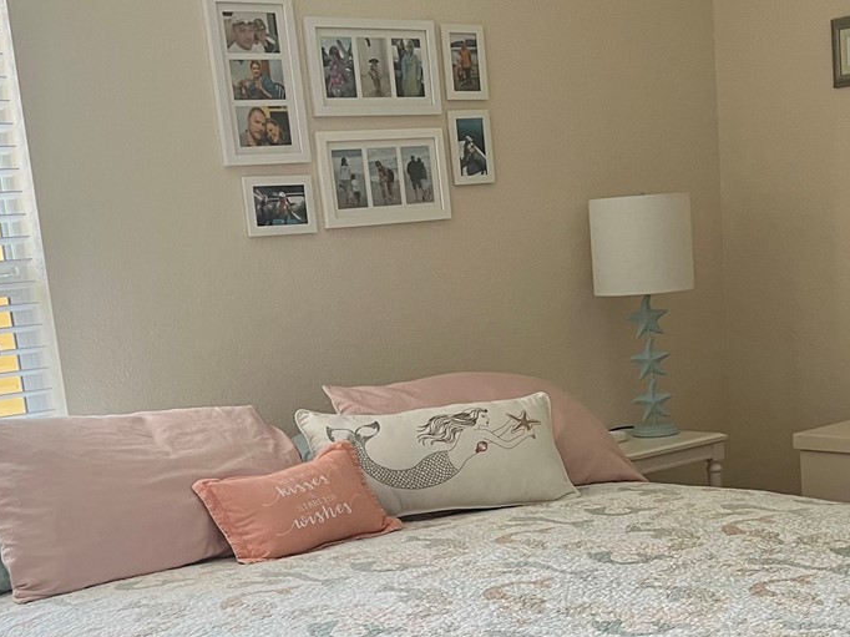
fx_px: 1497
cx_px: 591
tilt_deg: -12.8
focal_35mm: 61
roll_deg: +4.1
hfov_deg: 31.4
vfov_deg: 23.4
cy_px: 568
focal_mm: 5.7
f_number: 1.5
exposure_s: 1/60
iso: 100
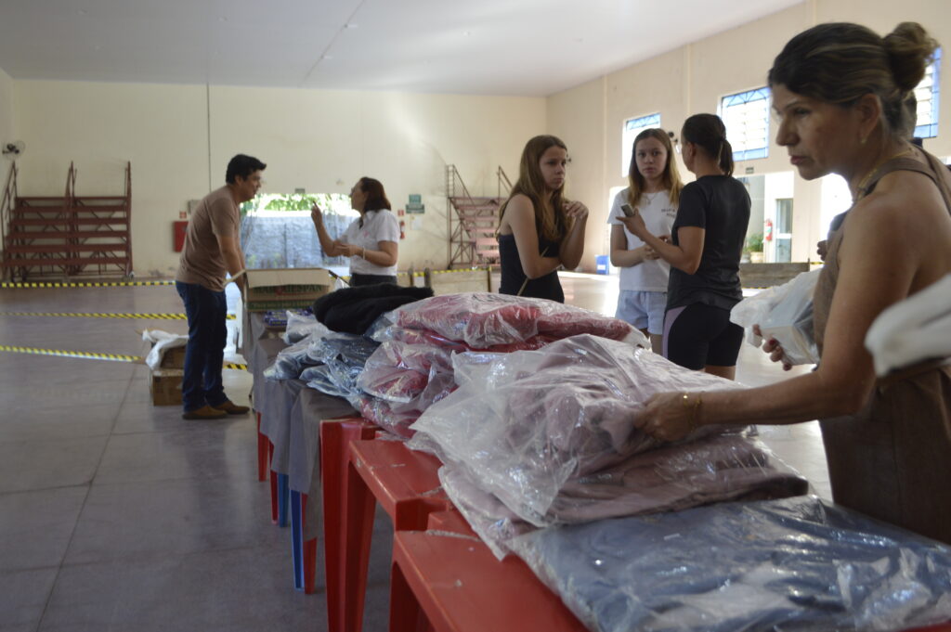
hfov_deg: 57.3
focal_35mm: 33
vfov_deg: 39.9
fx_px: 871
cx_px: 476
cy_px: 316
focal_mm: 22
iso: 400
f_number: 4.5
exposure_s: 1/80
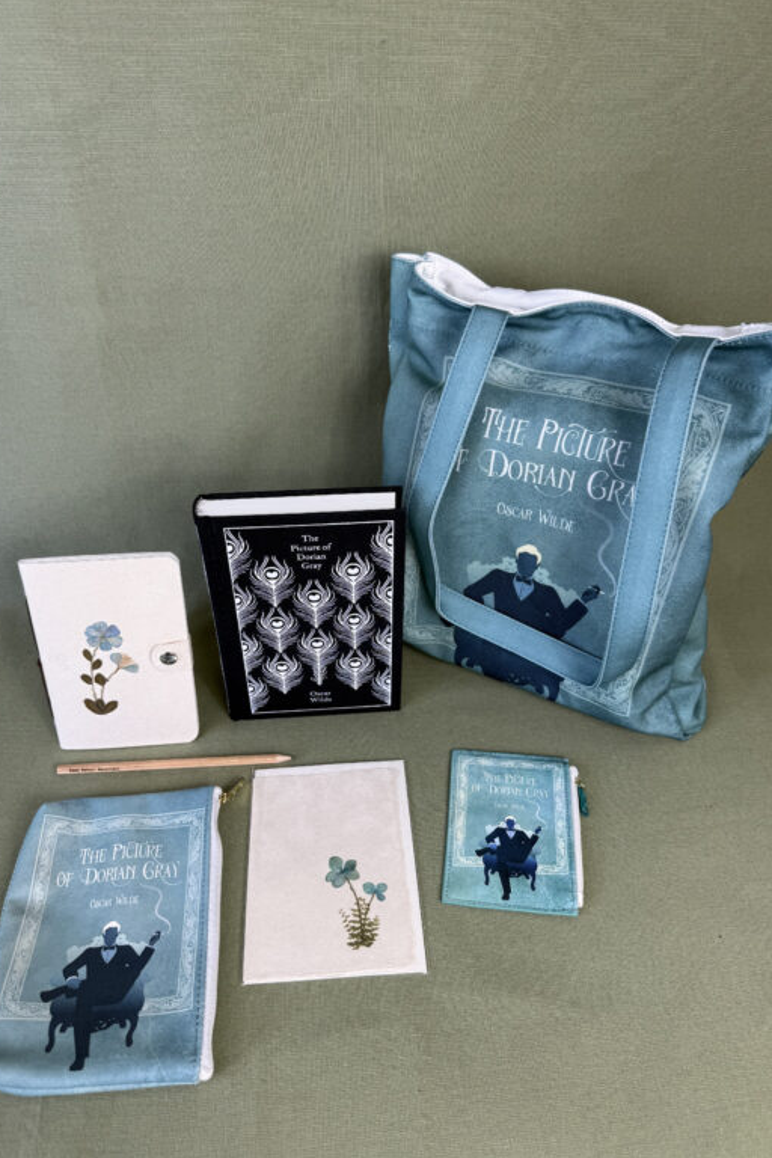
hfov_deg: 49.6
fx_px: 836
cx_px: 381
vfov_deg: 69.4
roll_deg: -0.6
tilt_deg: -39.7
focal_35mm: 26
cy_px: 584
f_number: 1.78
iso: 64
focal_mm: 6.76
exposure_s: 1/100
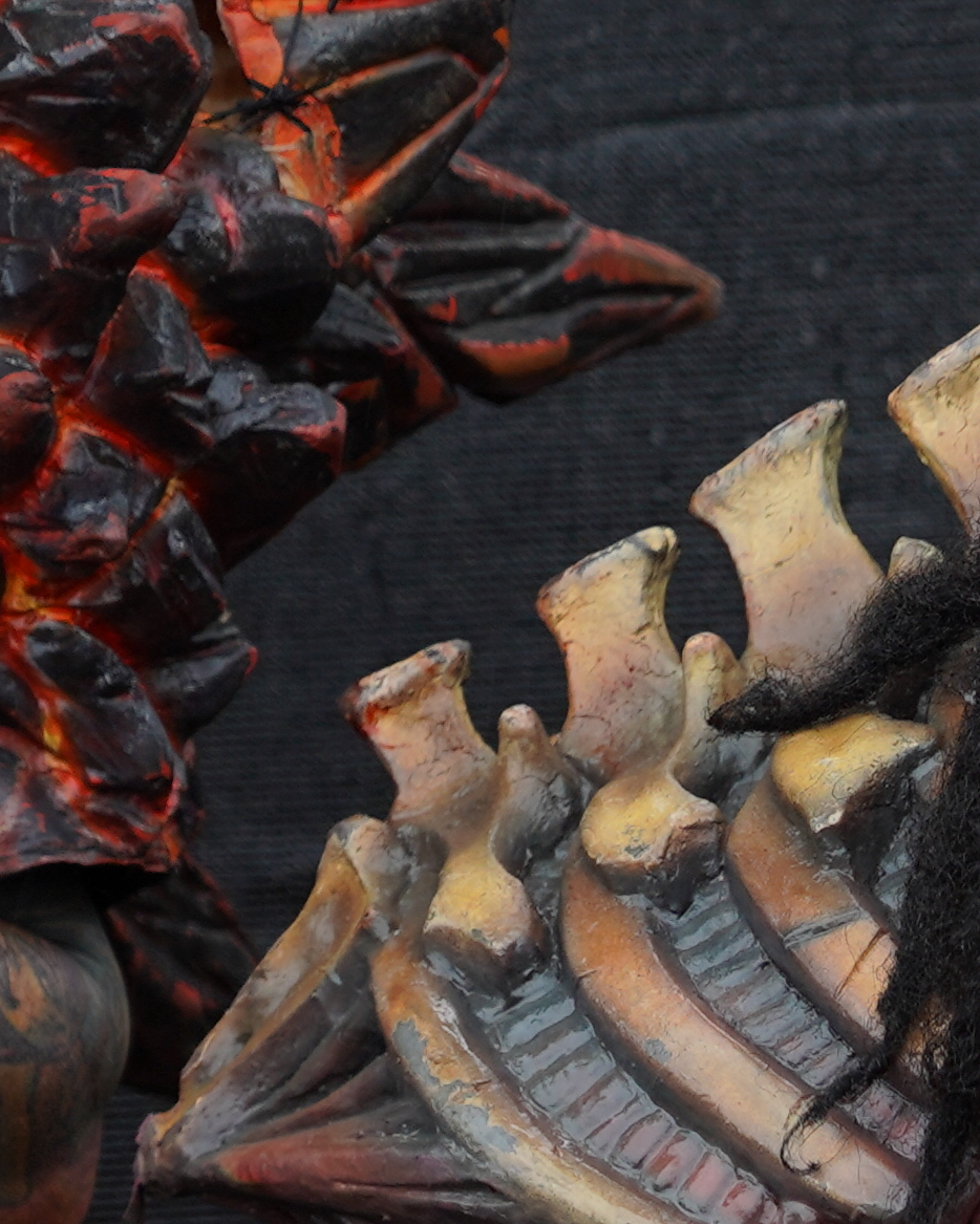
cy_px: 988
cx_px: 1708
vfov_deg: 5.0
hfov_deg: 4.0
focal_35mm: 386
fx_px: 13991
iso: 100
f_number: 4.5
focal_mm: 80
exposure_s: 1/100
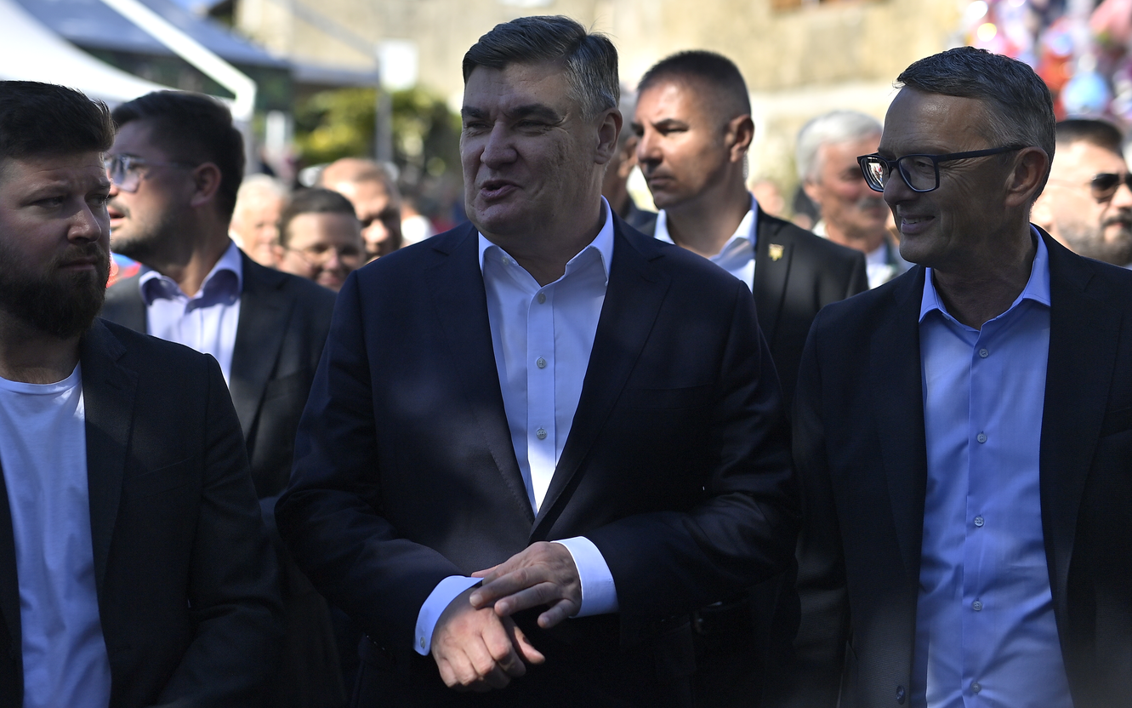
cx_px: 521
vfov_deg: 20.9
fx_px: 1913
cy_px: 271
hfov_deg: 33.0
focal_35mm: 62
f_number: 2
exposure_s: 1/5000
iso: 125
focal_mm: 50
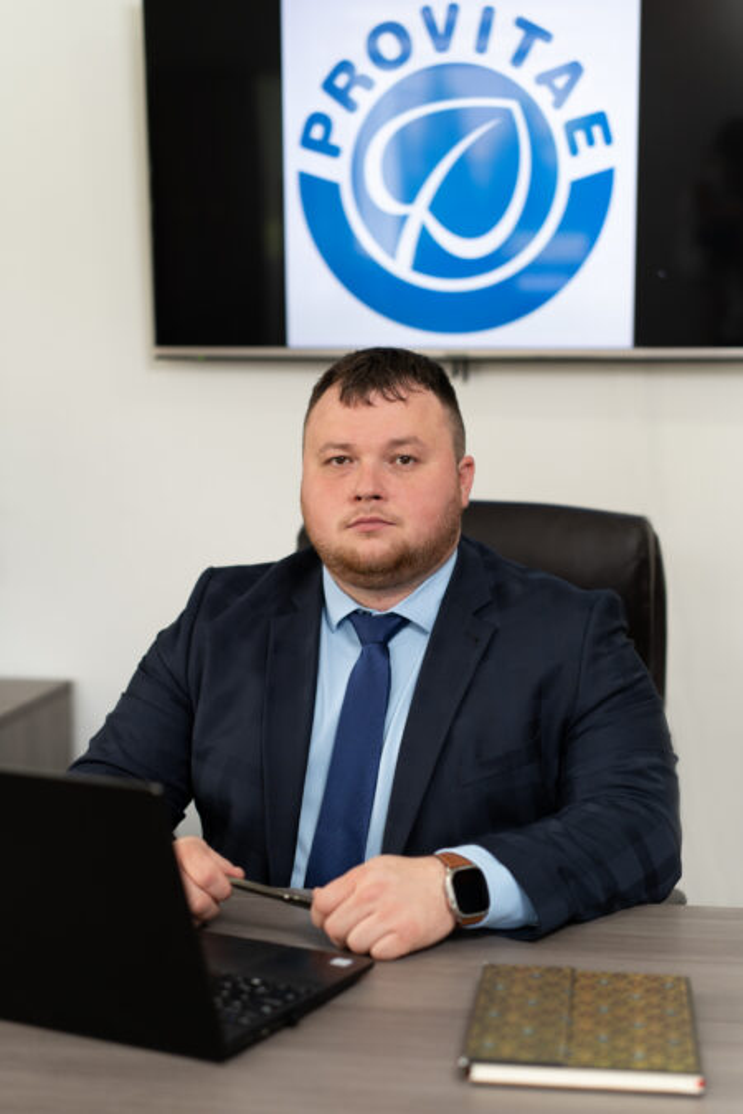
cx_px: 372
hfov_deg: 27.0
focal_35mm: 50
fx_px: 1548
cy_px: 557
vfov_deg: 39.6
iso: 200
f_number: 1.8
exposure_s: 1/250
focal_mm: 50
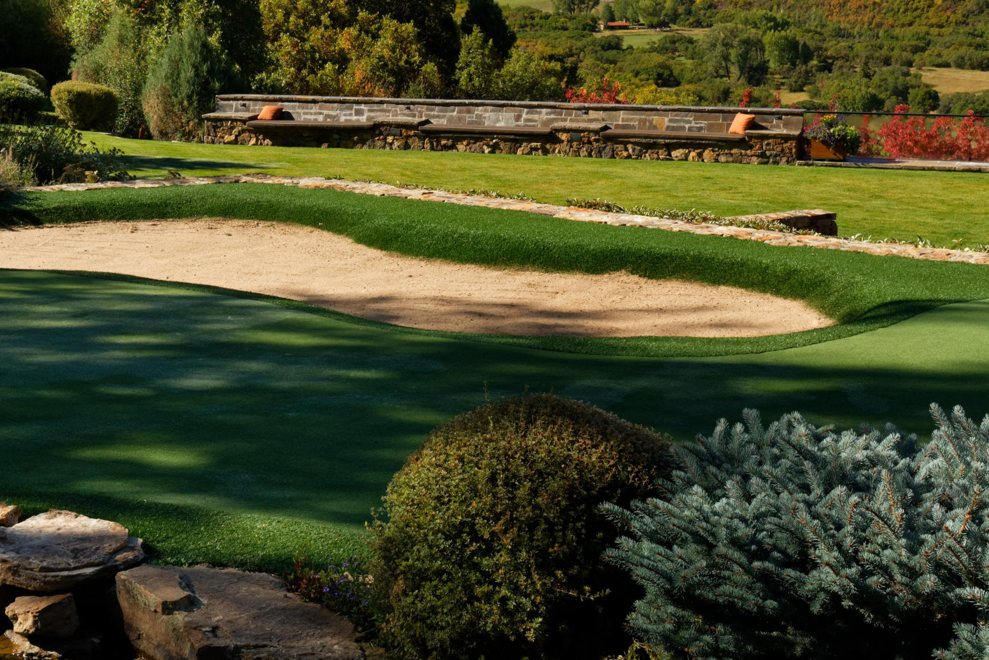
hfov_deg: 33.3
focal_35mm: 60
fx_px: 1649
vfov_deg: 22.5
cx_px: 424
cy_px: 204
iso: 400
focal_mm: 34
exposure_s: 1/125
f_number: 11
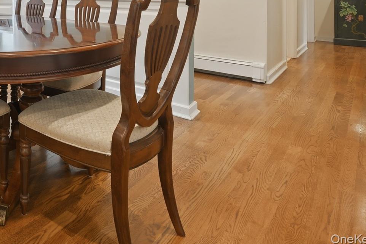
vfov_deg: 35.2
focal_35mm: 33
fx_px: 336
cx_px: 18
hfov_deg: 49.1
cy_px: -12
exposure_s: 1/2
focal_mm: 15.5
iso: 100
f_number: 11
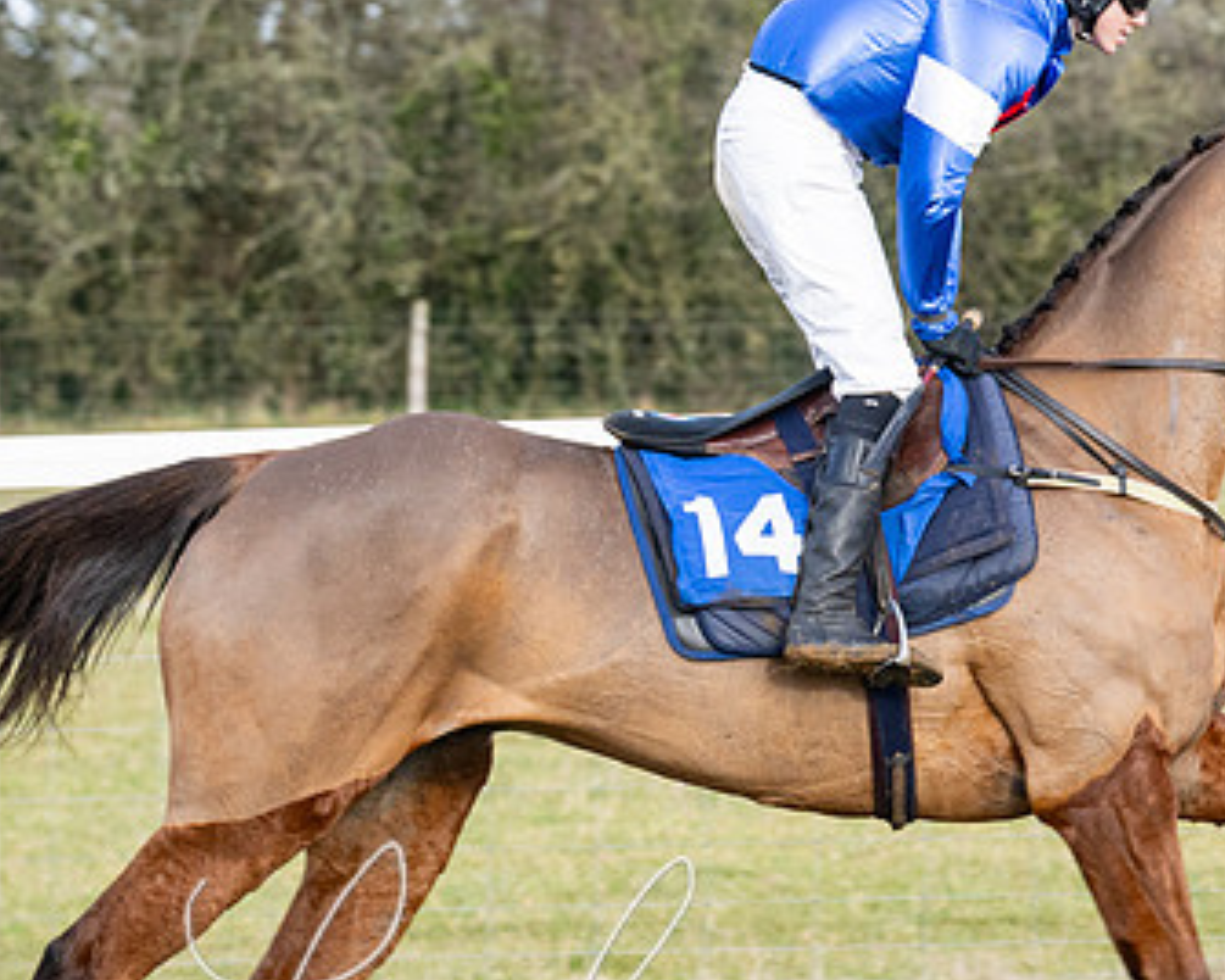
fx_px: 12943
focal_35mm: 357
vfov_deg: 4.3
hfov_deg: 5.4
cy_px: 695
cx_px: 1026
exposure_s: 1/800
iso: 400
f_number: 5
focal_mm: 110
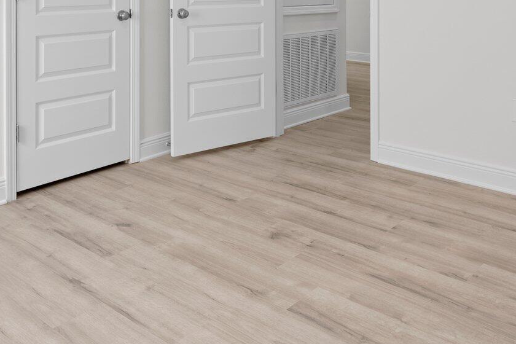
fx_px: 559
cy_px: 0
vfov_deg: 31.6
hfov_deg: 49.5
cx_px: 281
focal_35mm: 39
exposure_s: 1/10
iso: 500
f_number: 9
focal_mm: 16
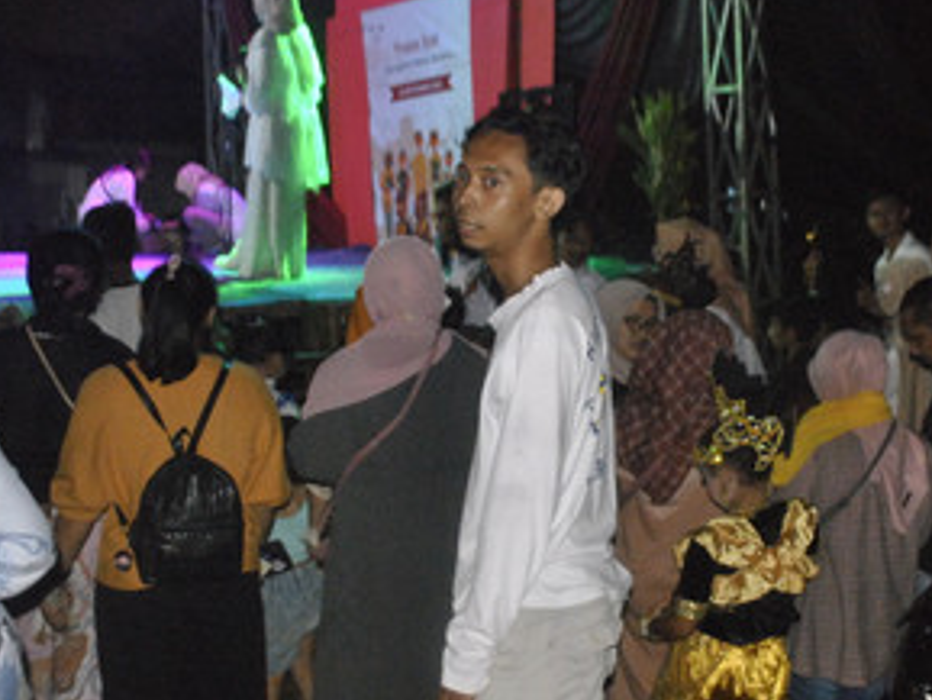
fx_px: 1481
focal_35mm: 55
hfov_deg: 34.8
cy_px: 290
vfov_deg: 26.5
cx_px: 555
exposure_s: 1/25
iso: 1600
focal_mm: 22
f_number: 4
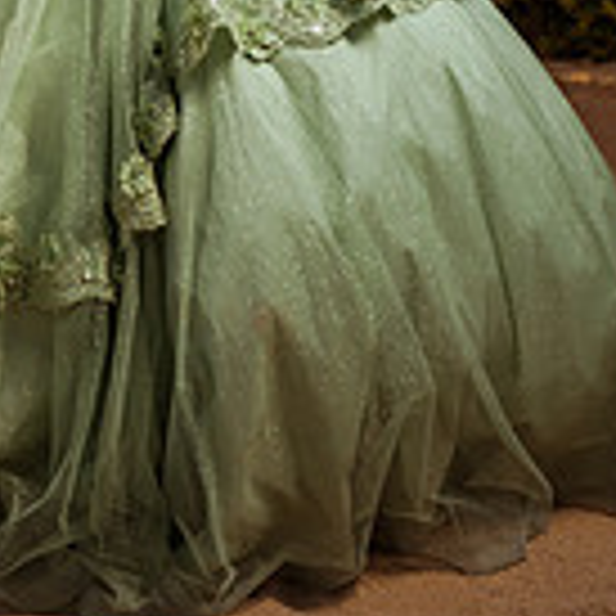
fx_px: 1973
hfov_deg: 17.5
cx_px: 94
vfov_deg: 16.6
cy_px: -216
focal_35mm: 98
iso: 50
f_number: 1.8
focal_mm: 35
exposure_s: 1/8000
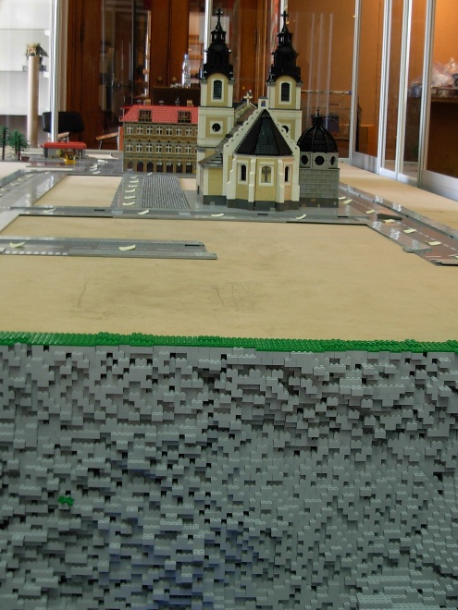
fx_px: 1041
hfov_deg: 24.8
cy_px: 287
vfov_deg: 32.7
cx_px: 189
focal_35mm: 59
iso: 79
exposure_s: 1/10.6
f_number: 2.9
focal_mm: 6.3
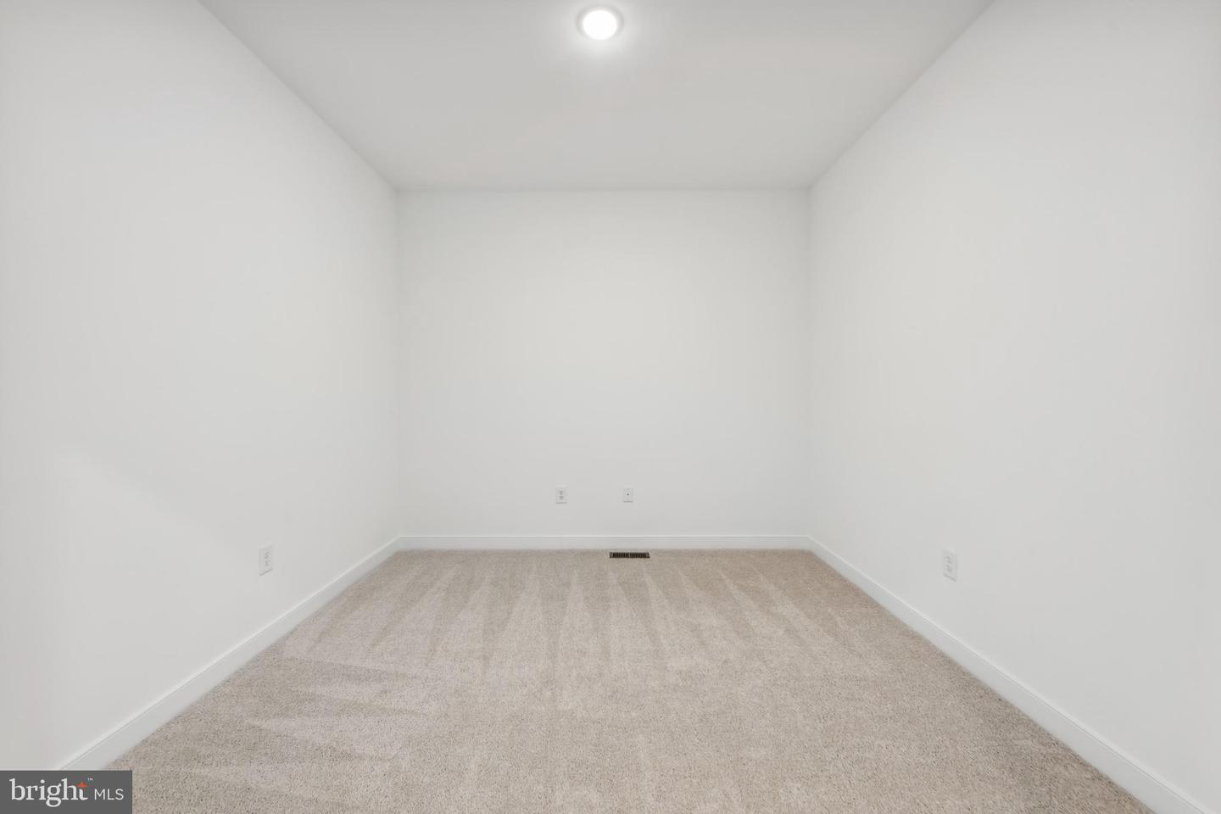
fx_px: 475
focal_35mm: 14
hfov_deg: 104.3
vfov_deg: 81.2
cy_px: 407
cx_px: 610
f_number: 8
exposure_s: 1/2
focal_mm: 14
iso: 64
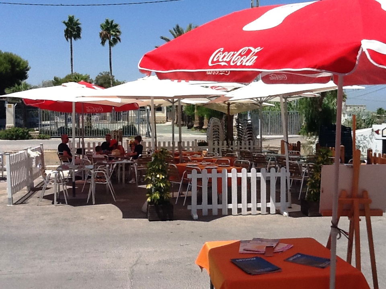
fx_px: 357
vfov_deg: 44.2
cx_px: 193
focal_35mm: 32
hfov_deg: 56.8
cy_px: 144
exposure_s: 1/1783
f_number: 2.4
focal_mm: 2.03
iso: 64
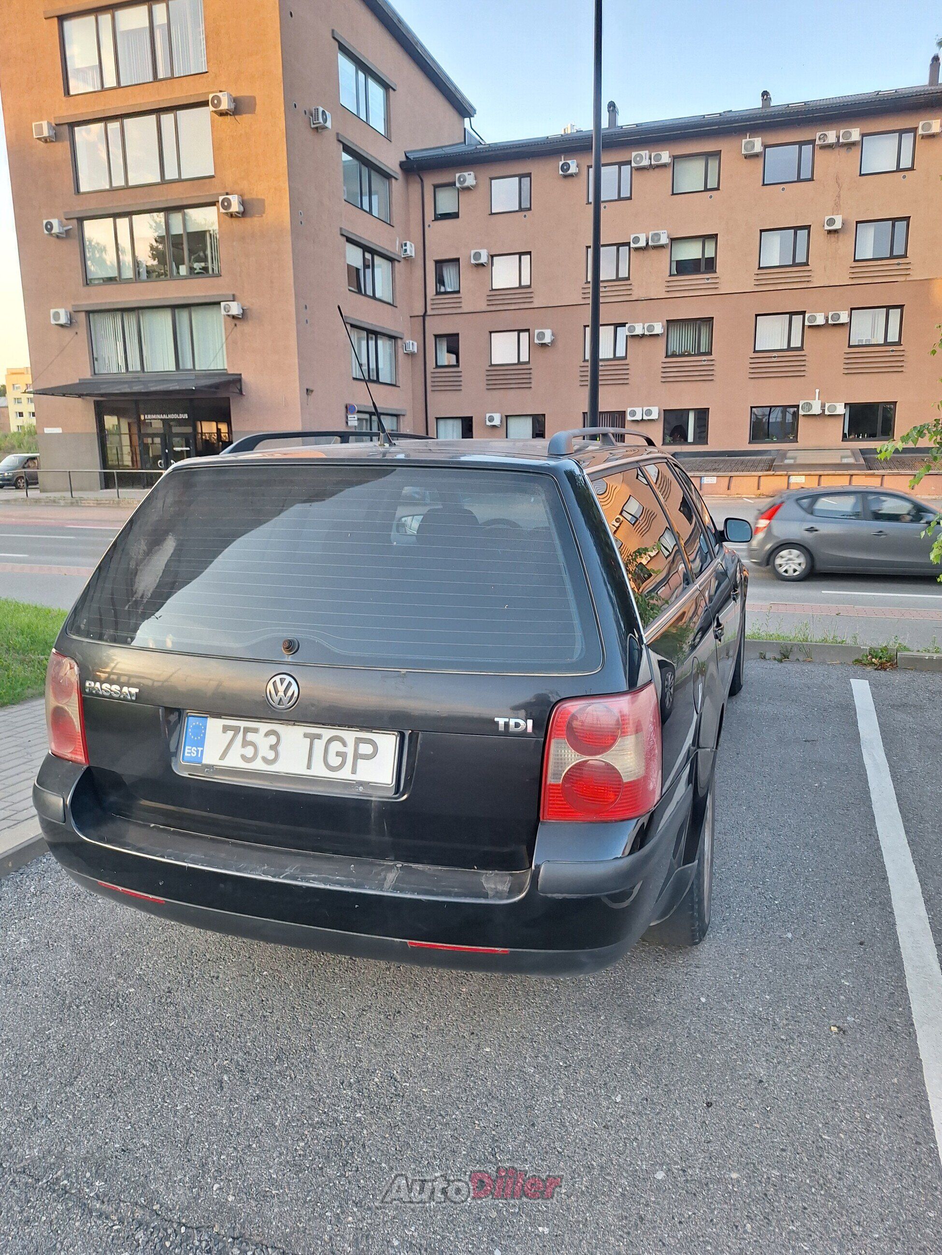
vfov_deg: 73.9
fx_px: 835
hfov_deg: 58.9
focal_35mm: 23
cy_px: 628
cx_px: 471
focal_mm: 5.54
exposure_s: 1/129
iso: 40
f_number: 1.8
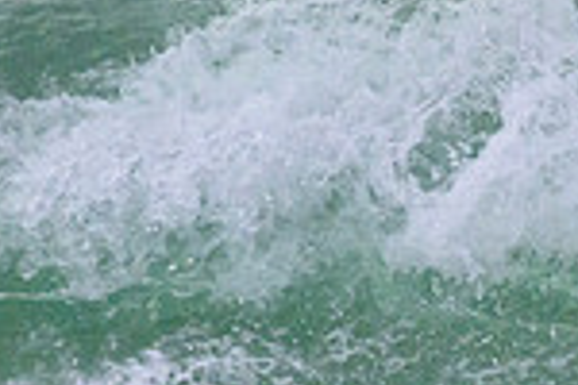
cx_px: 855
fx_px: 49640
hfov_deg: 0.7
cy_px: 418
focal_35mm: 3092
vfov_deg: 0.4
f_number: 11
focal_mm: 800
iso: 3600
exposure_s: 1/2000
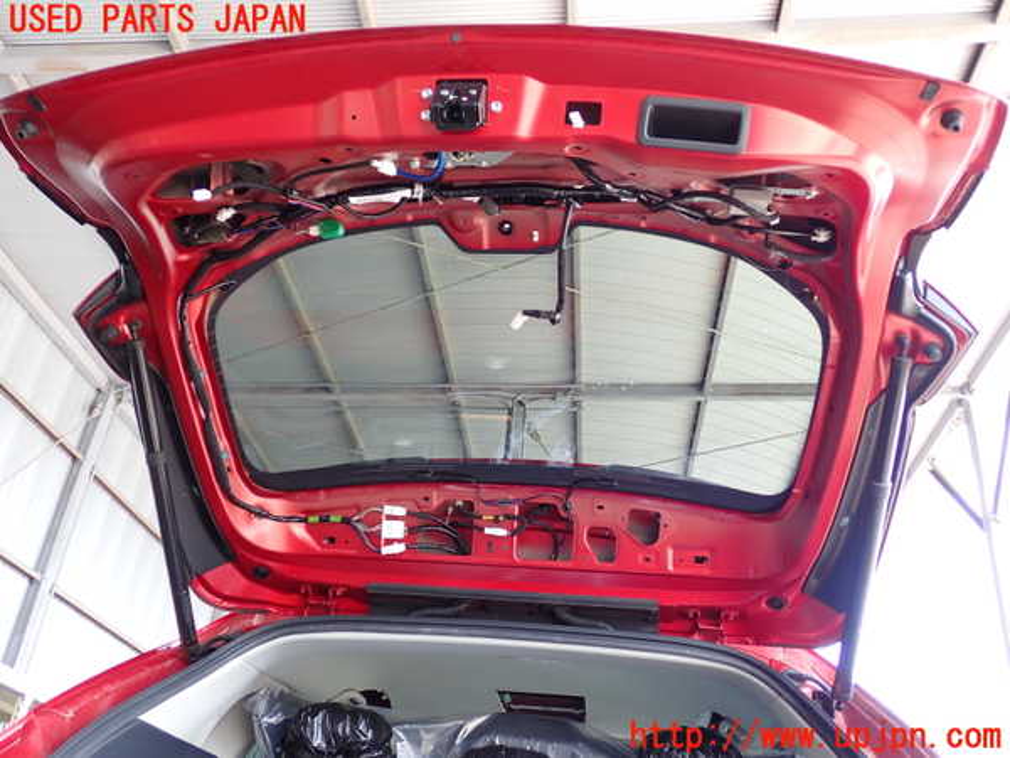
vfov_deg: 44.2
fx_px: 934
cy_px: 379
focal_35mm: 32
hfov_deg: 56.8
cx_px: 505
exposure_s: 1/125
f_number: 2.4
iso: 200
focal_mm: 5.79
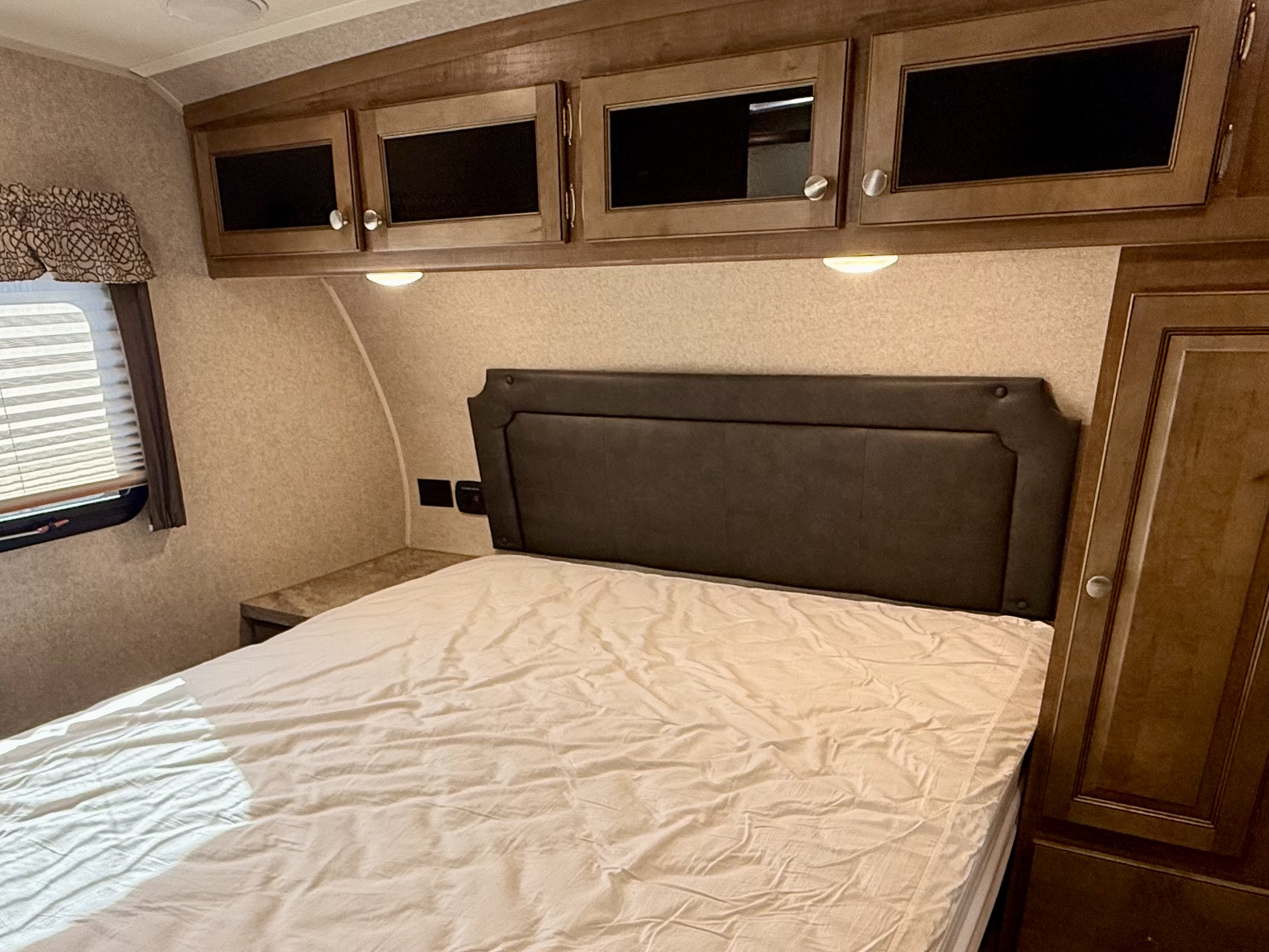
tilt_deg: -23.1
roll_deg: +1.6
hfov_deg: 63.2
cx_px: 550
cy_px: 700
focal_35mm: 28
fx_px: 1026
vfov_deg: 48.1
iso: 125
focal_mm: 2.22
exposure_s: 1/99
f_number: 2.2
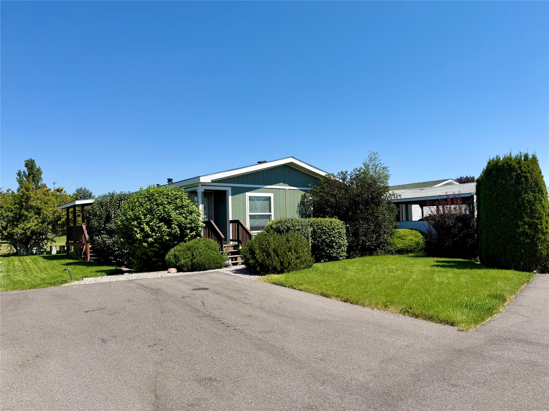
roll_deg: +1.7
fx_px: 381
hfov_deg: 71.6
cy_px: 206
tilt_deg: +3.0
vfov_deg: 56.8
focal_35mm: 24
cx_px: 274
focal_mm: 6.76
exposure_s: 1/4673
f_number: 1.78
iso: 80
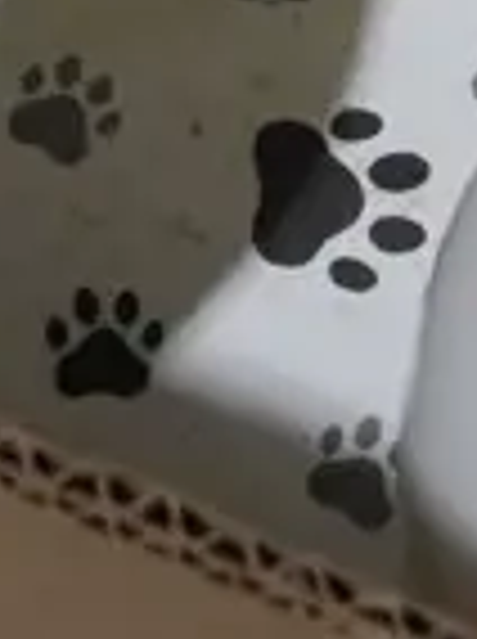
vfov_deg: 5.3
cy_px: -1087
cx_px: 306
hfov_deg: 4.1
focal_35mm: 361
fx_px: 6653
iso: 400
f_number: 5.3
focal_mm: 25
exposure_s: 1/60
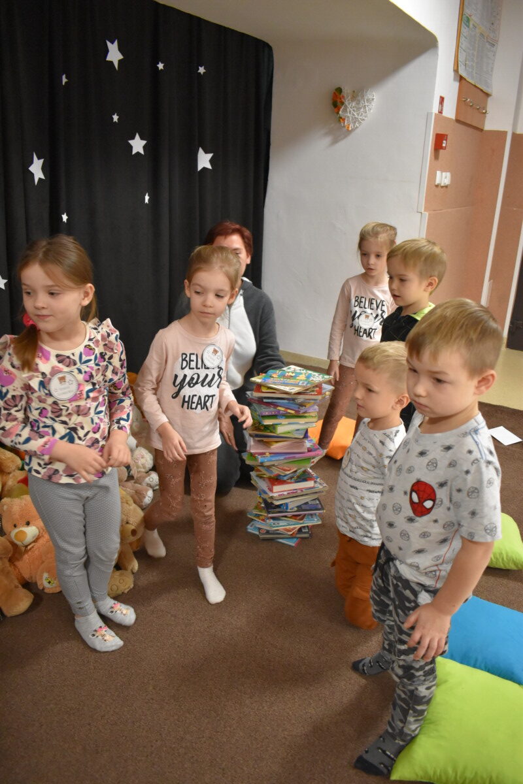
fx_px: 588
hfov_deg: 47.9
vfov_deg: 67.4
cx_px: 262
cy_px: 392
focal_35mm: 27
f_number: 3.5
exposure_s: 1/60
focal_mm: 18
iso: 2500
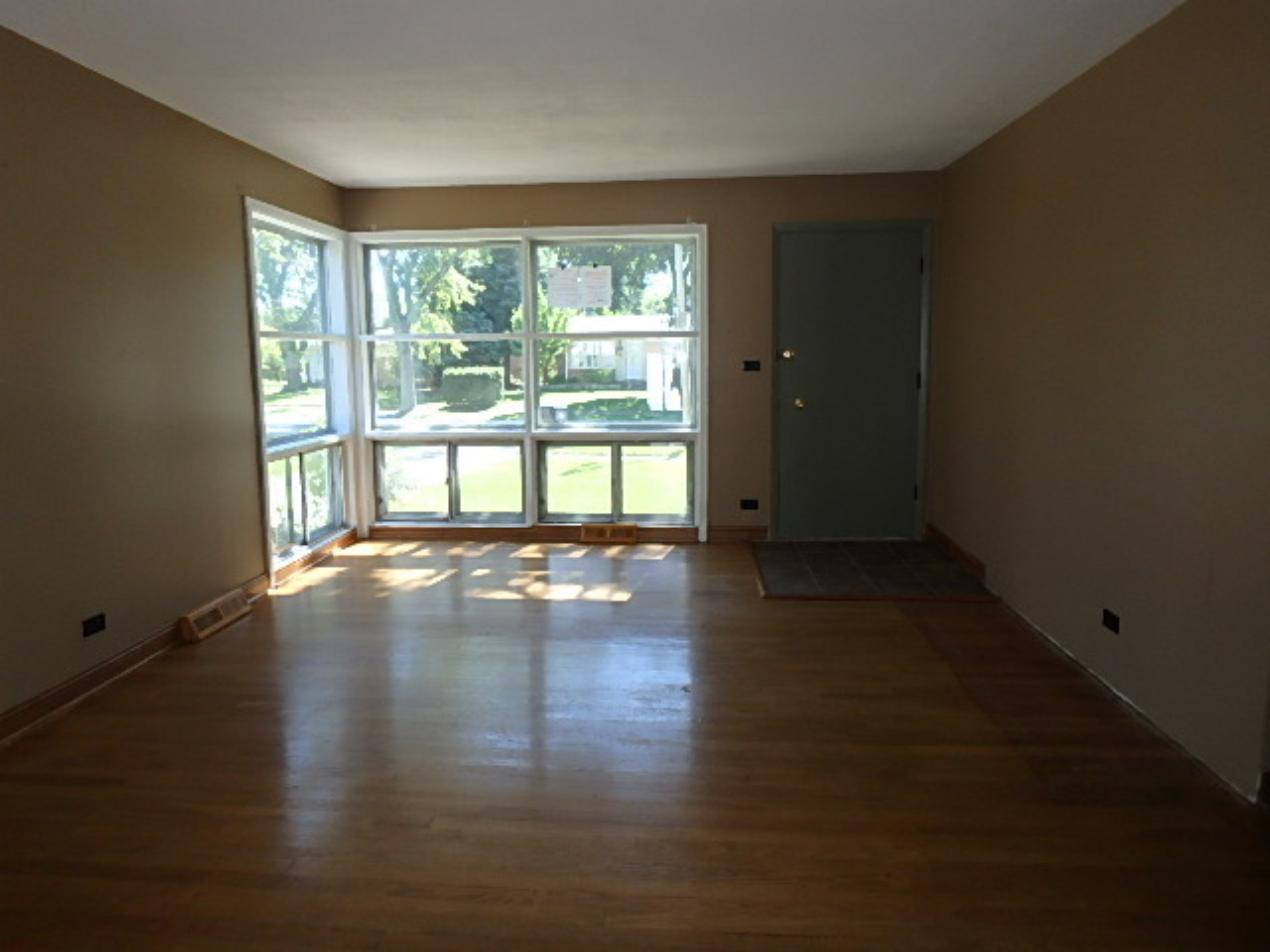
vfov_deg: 63.4
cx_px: 635
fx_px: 770
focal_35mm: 21
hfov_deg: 79.0
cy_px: 476
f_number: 3.5
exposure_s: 1/80
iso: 125
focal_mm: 3.7
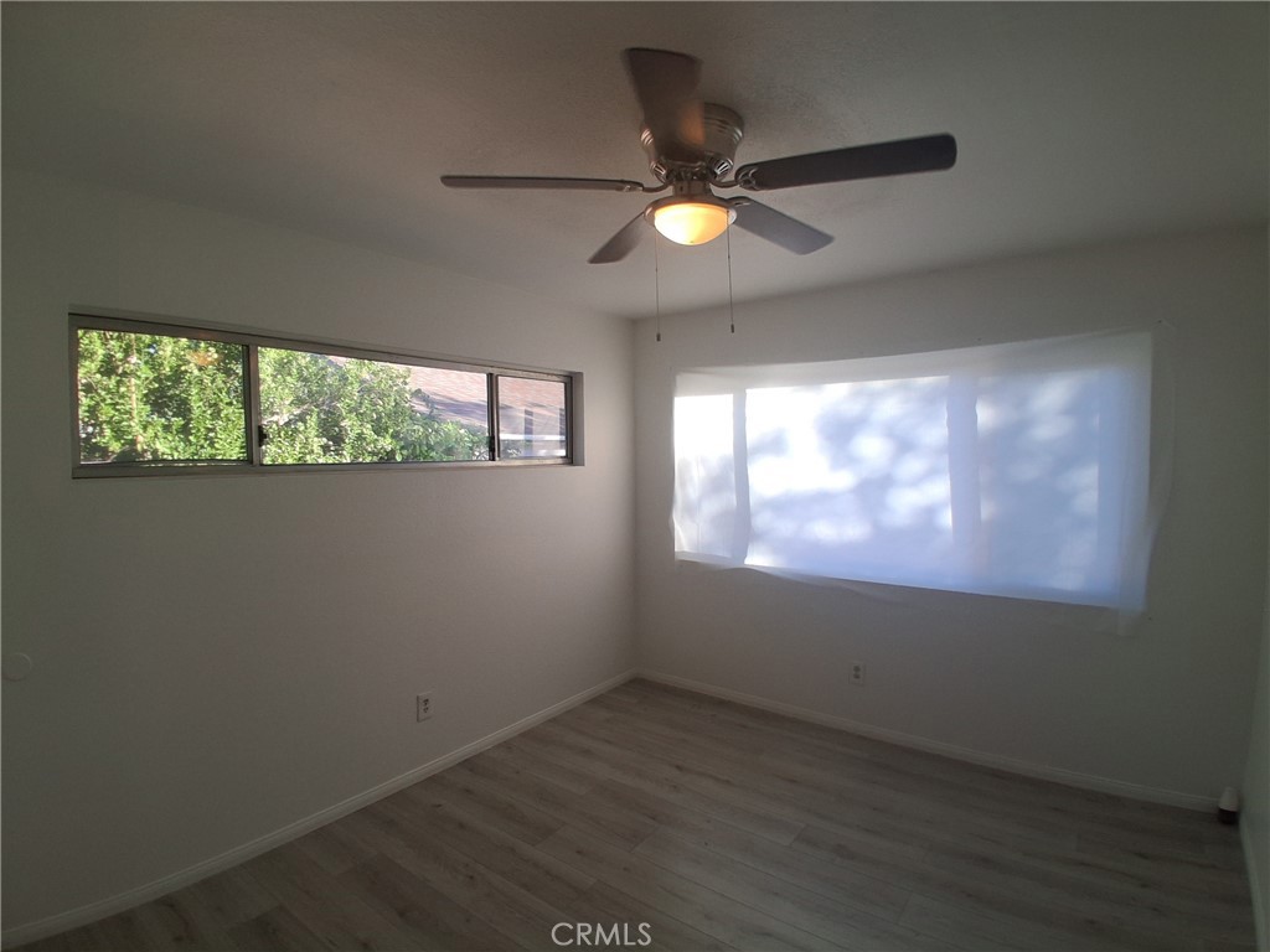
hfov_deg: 91.0
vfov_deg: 74.7
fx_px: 624
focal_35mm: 17
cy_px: 476
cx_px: 635
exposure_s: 1/168
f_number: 2.2
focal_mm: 1.4
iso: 50
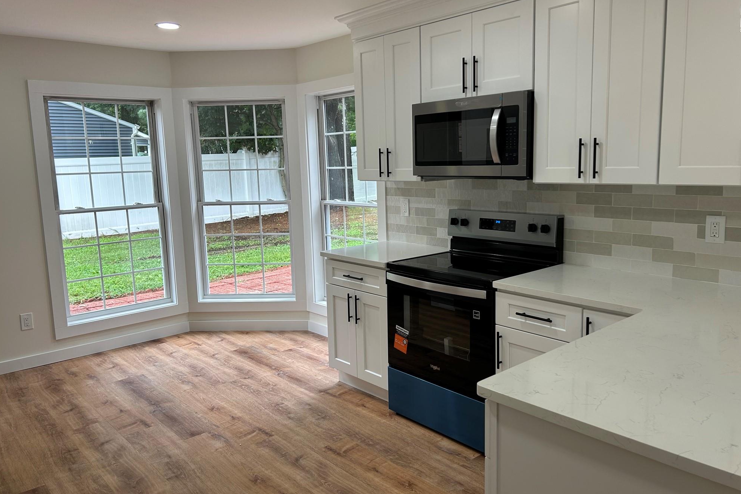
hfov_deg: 65.5
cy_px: 236
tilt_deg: -8.8
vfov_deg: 46.4
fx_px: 576
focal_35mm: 28
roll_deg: +1.6
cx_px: 373
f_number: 1.5
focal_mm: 5.7
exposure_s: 1/120
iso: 40
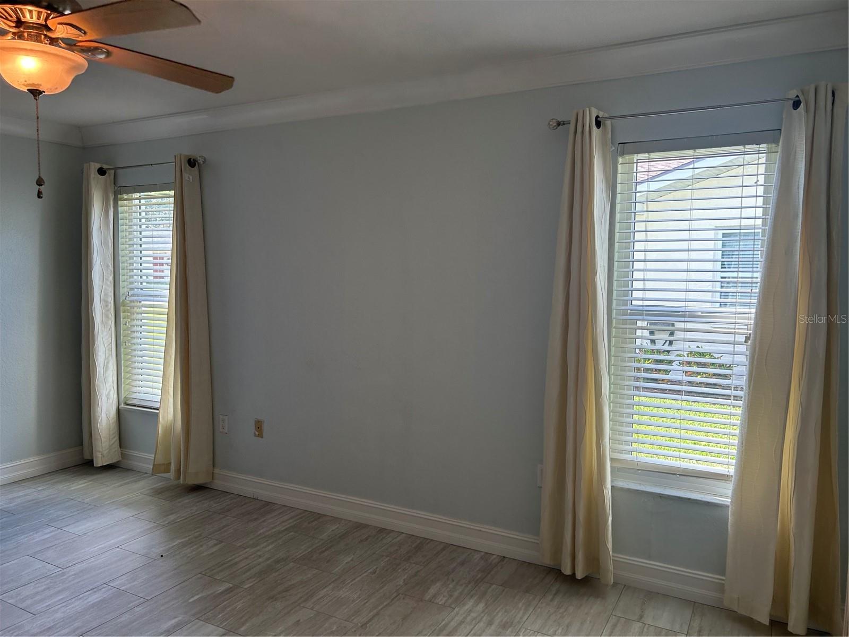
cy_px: 318
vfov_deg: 53.1
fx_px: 638
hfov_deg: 67.3
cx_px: 424
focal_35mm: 26
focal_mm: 5.7
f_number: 1.5
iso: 64
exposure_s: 1/159
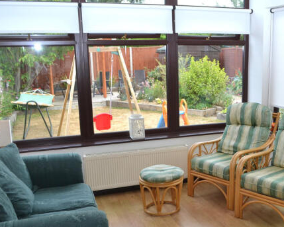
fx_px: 361
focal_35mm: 43
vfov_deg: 34.8
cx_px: 202
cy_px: 133
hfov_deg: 42.0
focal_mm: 20
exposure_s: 1/125
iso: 360
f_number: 5.6
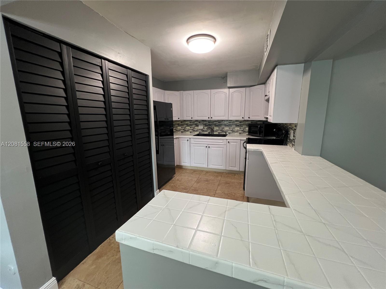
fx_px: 145
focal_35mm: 13
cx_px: 193
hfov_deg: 106.2
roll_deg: +0.3
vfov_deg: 89.9
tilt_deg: -10.2
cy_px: 144
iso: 200
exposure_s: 1/42
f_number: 1.8
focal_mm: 1.57
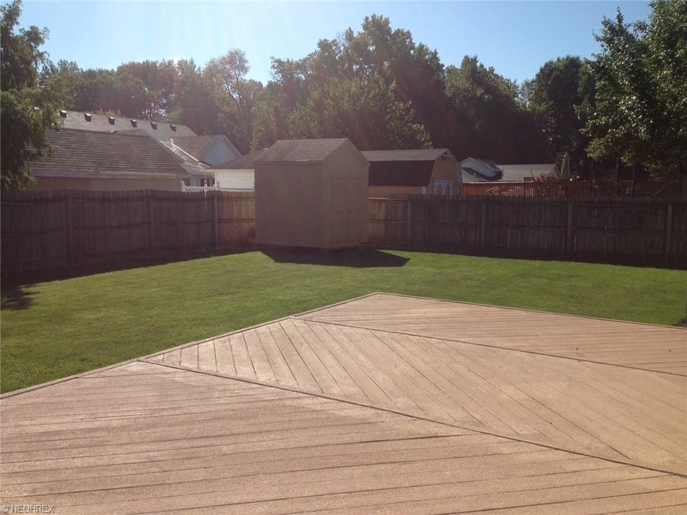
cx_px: 344
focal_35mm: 35
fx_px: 695
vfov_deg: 40.7
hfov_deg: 52.6
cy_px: 258
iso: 50
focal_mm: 4.28
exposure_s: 1/2208
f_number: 2.4
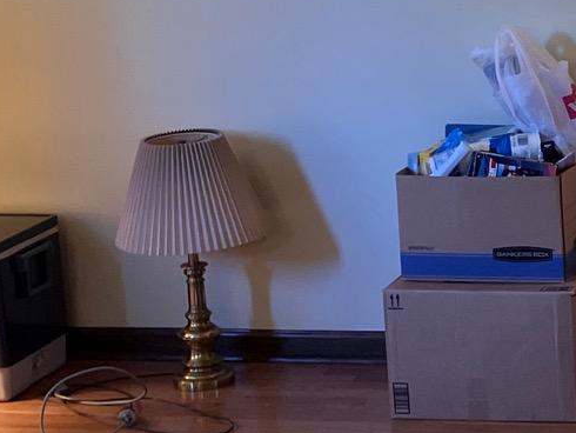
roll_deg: +2.0
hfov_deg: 16.3
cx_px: 652
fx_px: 1948
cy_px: 228
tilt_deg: -12.0
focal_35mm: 117
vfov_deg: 12.7
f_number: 1.8
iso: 200
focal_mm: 3.99
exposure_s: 1/60
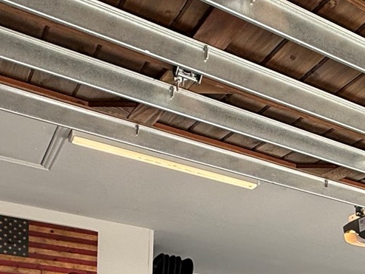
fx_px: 612
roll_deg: -0.5
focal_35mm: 58
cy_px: 392
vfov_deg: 21.7
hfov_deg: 29.3
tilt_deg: +2.9
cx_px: 420
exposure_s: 1/161
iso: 50
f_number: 2.2
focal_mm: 2.22
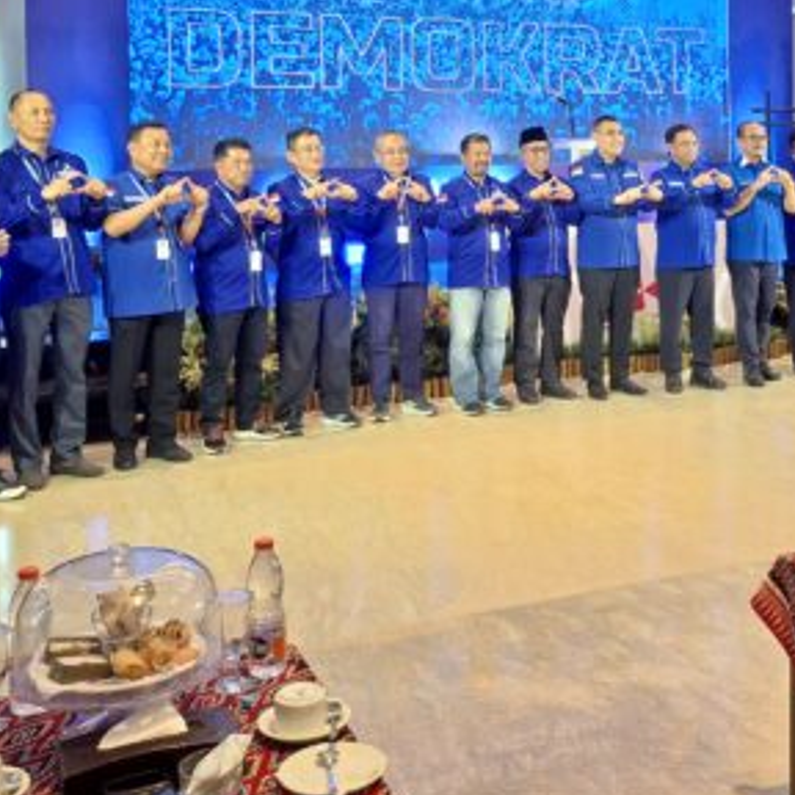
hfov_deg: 36.1
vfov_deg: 35.9
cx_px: 582
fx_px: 1195
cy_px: 196
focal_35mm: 46
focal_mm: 4.69
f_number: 1.8
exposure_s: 1/60
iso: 250
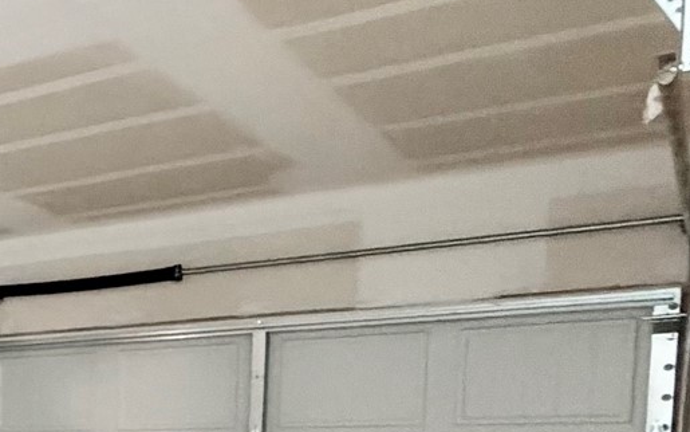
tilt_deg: -4.9
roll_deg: -0.6
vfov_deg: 20.4
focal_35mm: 59
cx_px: -472
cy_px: 537
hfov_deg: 23.3
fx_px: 1110
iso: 640
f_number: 2.2
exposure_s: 1/60
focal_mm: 2.22
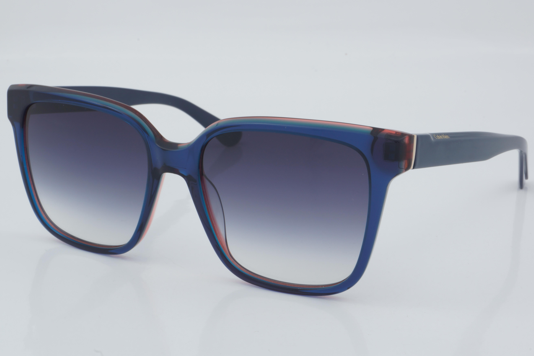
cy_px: 178
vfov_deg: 17.9
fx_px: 1127
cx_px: 269
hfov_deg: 26.7
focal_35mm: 76
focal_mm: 50
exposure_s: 1/4
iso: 100
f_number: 32
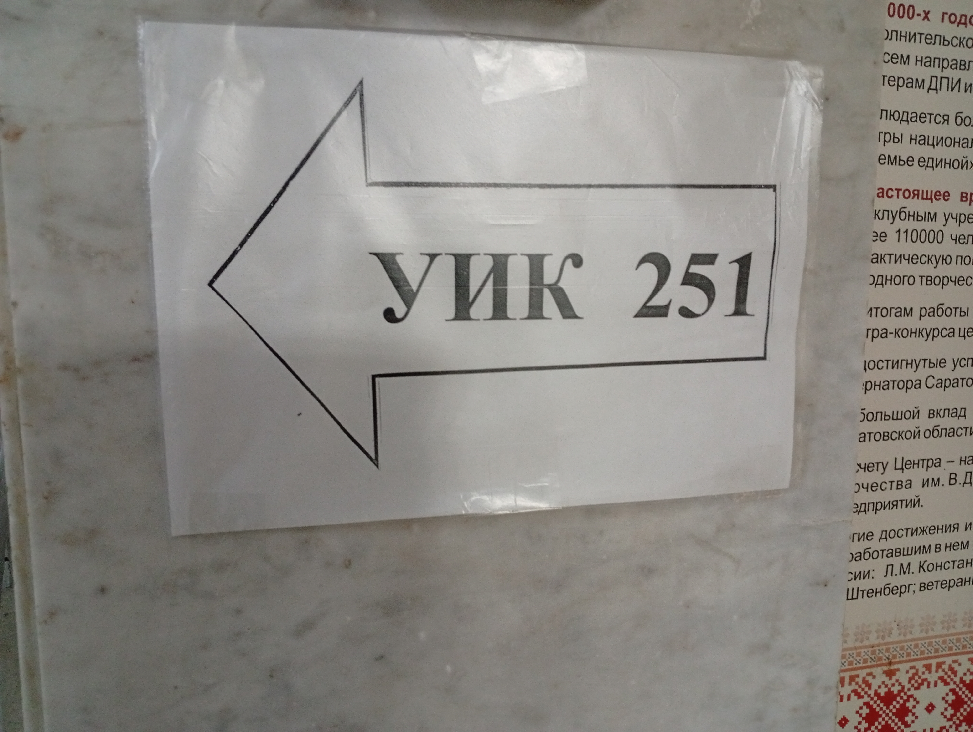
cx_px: 486
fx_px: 760
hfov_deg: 65.2
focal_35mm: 27
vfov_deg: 51.5
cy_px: 366
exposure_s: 1/20
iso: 1460
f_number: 1.8
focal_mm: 3.98
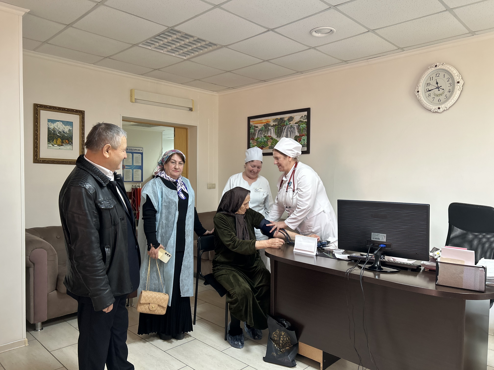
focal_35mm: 26
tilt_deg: -1.9
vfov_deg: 53.1
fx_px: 371
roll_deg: -1.0
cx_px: 247
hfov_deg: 67.3
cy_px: 185
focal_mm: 5.7
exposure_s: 1/50
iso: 100
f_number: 1.5
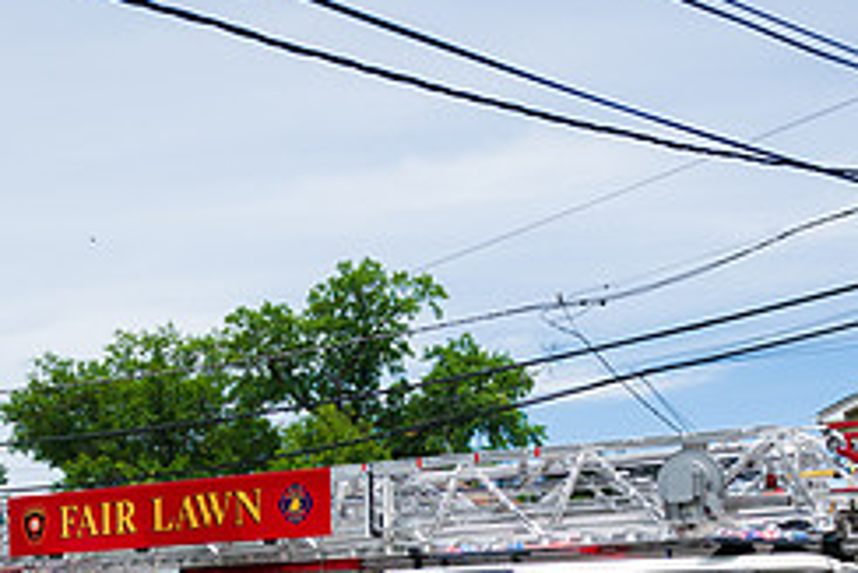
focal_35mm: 57
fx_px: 1359
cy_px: 657
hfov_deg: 35.0
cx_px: 373
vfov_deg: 22.3
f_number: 3.2
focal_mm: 24
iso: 200
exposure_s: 1/5000
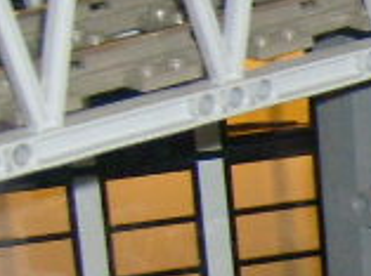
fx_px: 2449
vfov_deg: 6.4
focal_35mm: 229
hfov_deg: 7.9
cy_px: 316
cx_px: 974
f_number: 2.8
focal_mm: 5.8
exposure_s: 1/45
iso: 100
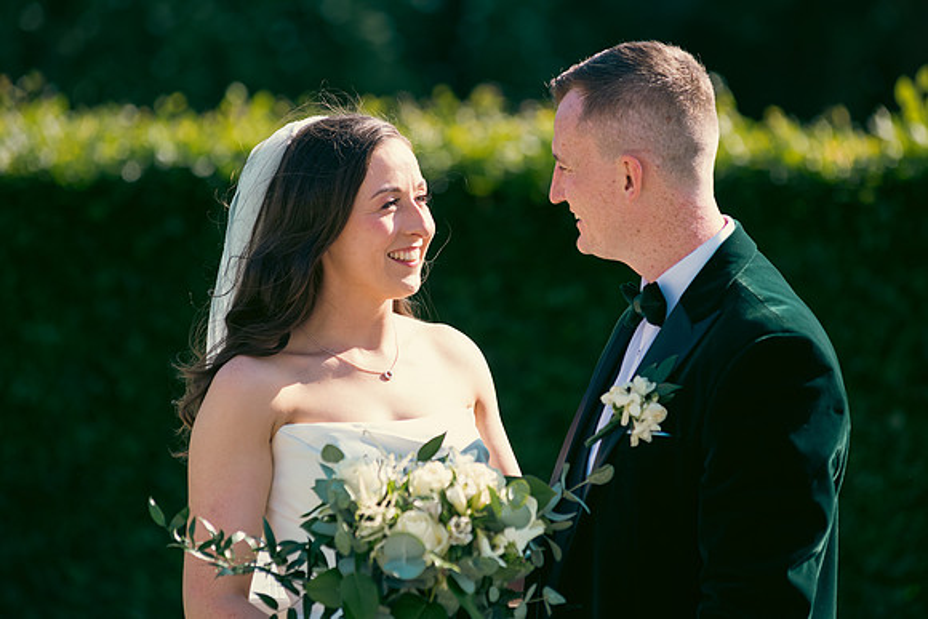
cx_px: 464
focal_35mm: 170
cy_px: 310
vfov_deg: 8.1
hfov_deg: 12.1
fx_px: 4383
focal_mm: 170
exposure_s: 1/640
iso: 200
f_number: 3.5
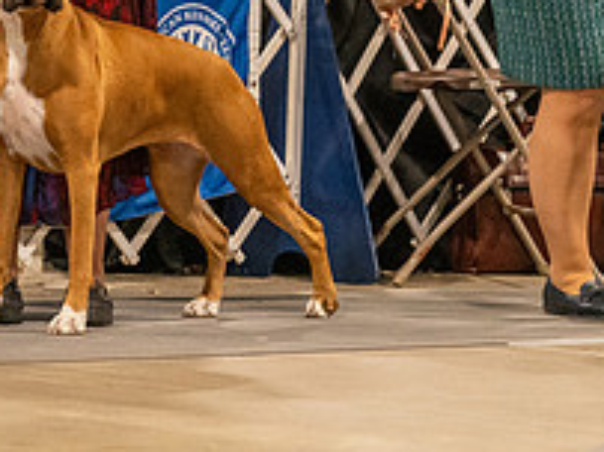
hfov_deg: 4.5
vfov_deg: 3.3
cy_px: -106
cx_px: 83
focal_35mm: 443
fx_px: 7725
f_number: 3.5
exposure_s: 1/250
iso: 6400
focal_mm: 161
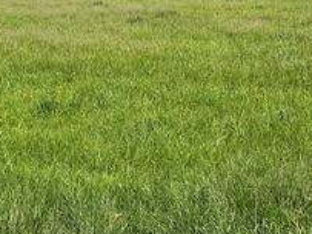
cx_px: 227
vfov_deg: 22.1
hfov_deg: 29.9
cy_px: 2
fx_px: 577
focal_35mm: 64
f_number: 1.5
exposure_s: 1/3968
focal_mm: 5.7
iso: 50
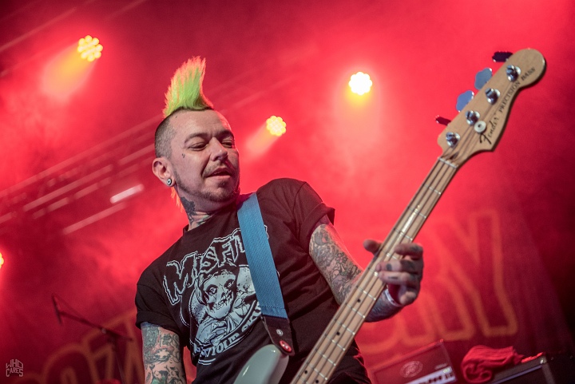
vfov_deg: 24.2
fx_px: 895
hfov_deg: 35.6
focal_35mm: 56
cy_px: 192
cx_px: 288
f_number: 2.8
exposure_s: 1/100
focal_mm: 56
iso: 1250
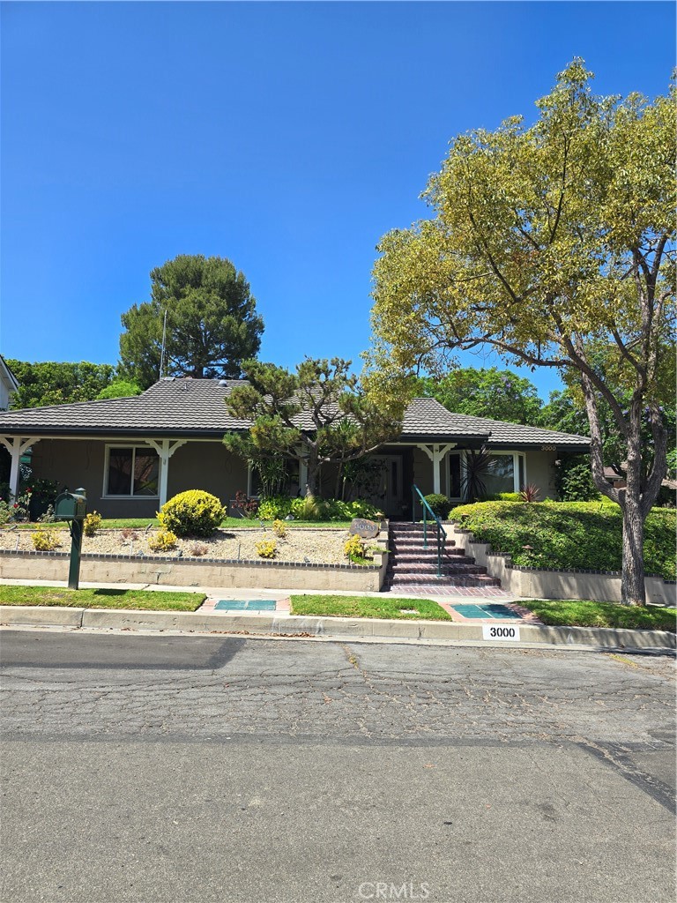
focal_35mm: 23
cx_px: 338
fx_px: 600
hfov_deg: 58.9
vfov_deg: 73.9
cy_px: 452
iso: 12
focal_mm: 6.3
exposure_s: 1/541
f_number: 1.7
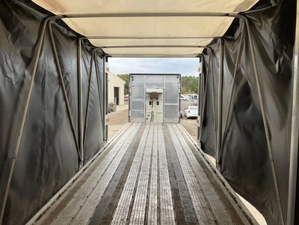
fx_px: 250
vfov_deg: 48.2
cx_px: 150
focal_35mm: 29
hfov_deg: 61.7
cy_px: 112
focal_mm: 3
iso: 20
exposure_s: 1/216
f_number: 1.8
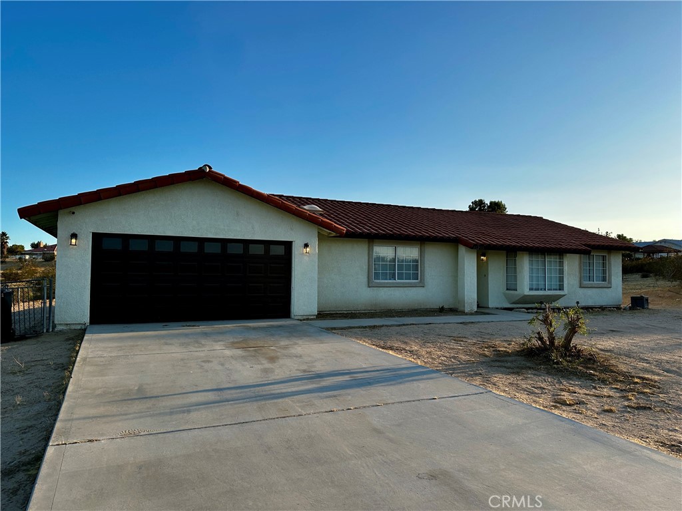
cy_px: 256
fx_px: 473
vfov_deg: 56.8
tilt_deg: +2.4
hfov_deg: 71.6
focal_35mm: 24
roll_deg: -1.0
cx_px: 341
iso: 80
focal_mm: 6.86
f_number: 1.78
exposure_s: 1/2660
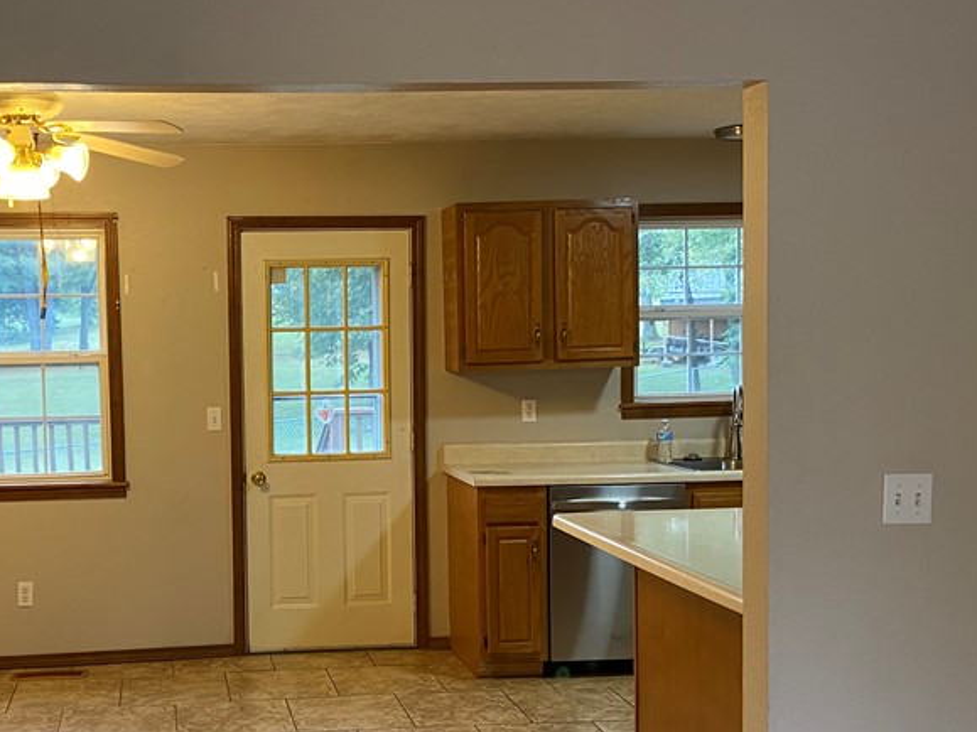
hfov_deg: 40.4
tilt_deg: -2.7
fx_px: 1298
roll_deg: +0.3
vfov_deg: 31.5
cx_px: 283
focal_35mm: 46
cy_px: 423
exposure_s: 1/60
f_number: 1.8
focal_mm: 4.25
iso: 100
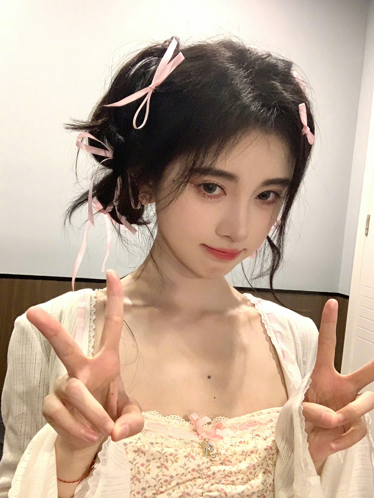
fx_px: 461
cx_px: 187
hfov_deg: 44.2
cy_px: 249
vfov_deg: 56.8
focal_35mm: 32
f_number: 2.2
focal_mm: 2.87
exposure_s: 1/30
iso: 400
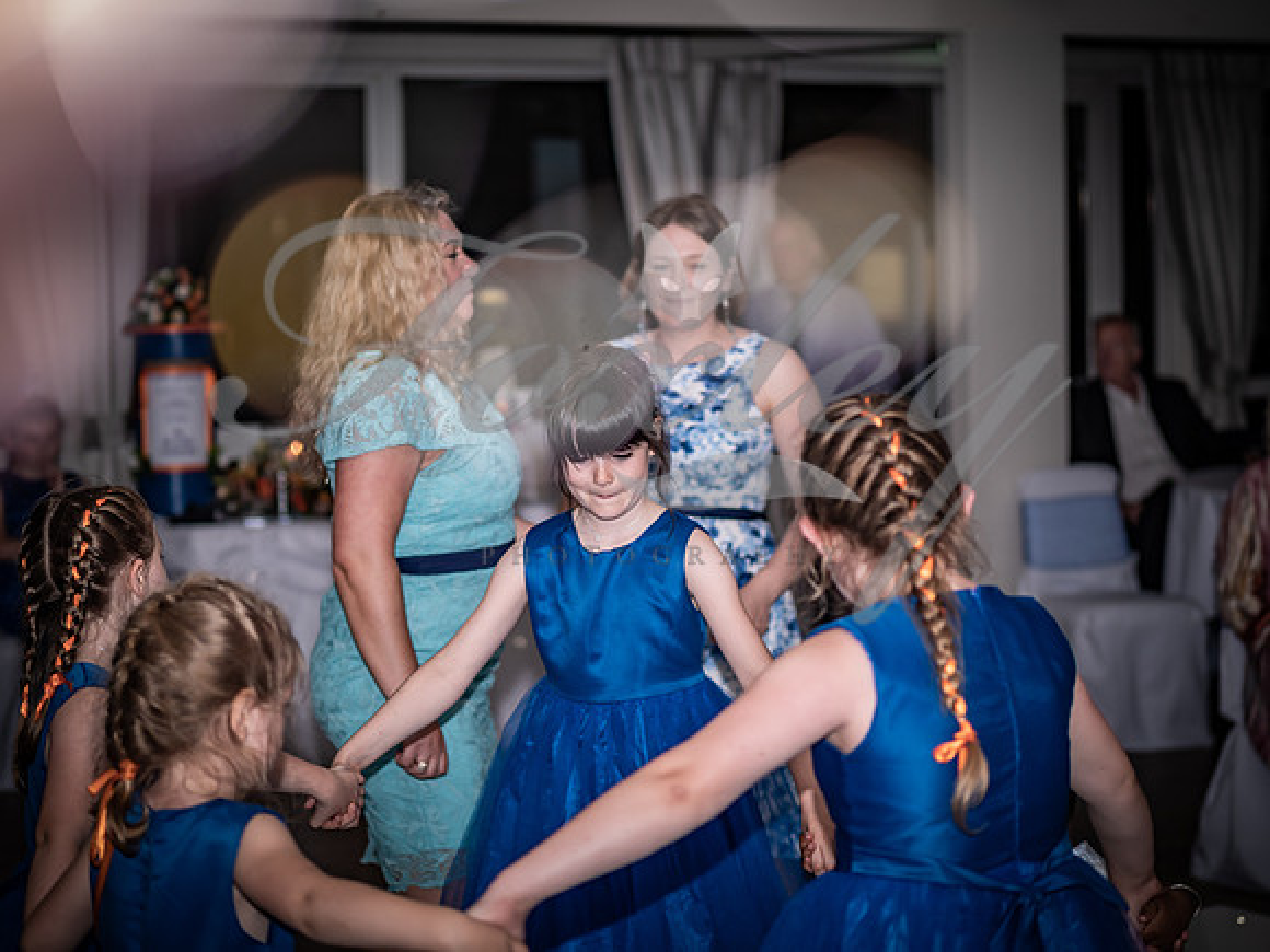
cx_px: 635
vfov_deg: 17.2
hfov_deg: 22.8
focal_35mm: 86
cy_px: 476
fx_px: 3155
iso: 100
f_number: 1.2
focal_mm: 43
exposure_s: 1/250
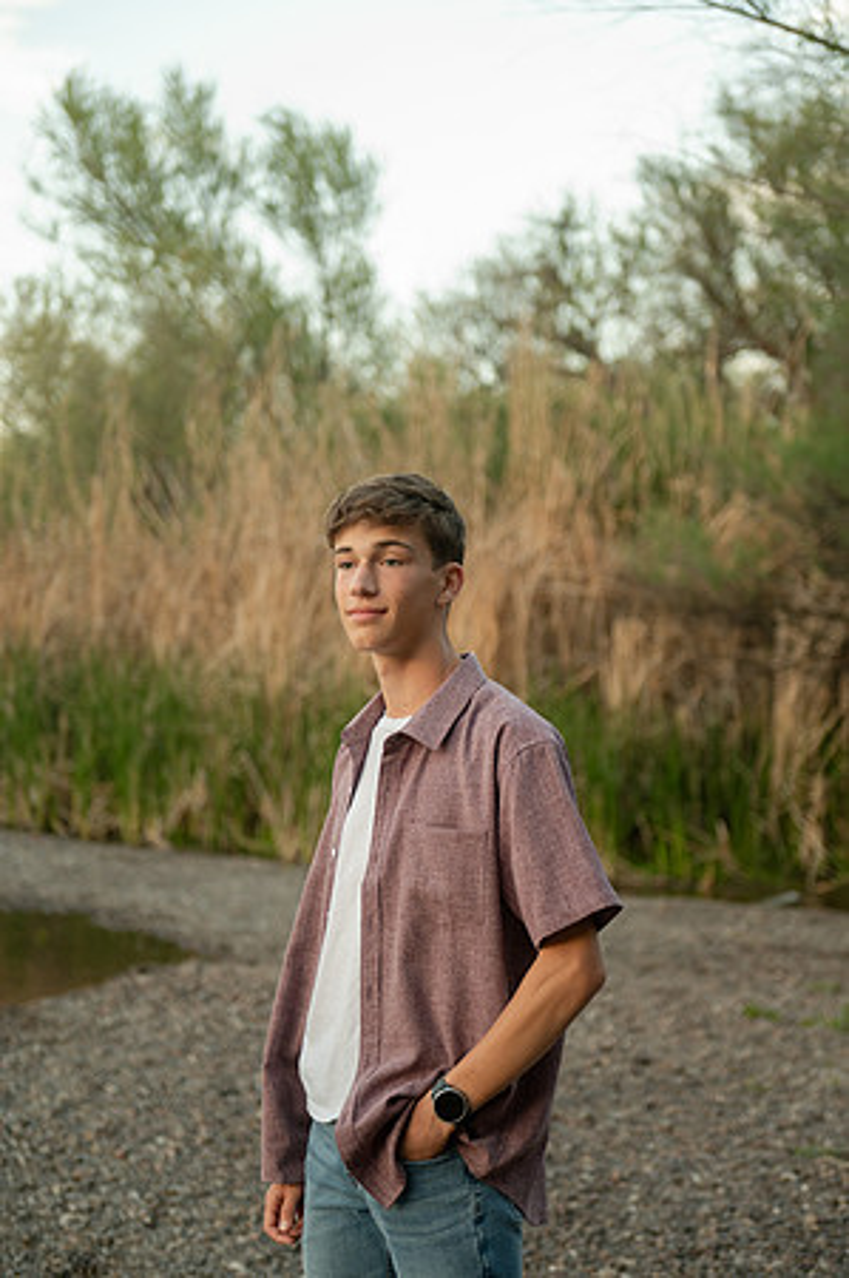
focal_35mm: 56
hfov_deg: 24.1
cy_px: 639
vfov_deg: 35.7
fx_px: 1985
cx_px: 424
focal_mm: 56
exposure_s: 1/320
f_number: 2.8
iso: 640
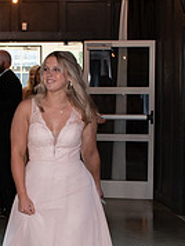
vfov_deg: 16.2
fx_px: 860
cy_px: 178
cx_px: -38
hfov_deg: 12.0
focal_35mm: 121
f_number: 5.6
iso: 1000
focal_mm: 24
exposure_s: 1/160
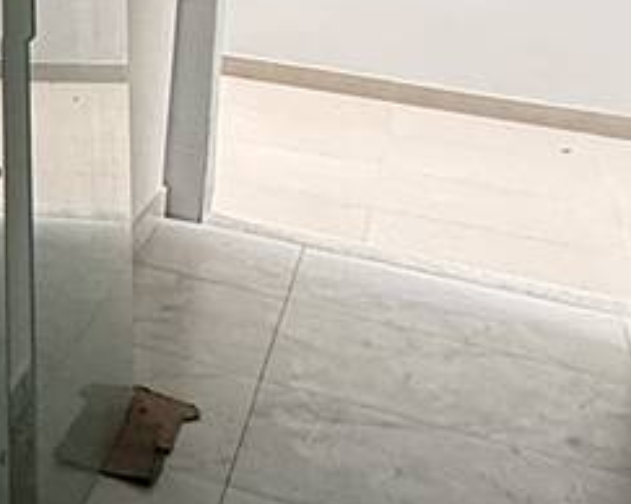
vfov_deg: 17.4
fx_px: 1511
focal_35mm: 81
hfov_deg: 14.9
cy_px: -208
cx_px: -865
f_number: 2.2
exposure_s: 1/99
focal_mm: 2.22
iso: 125
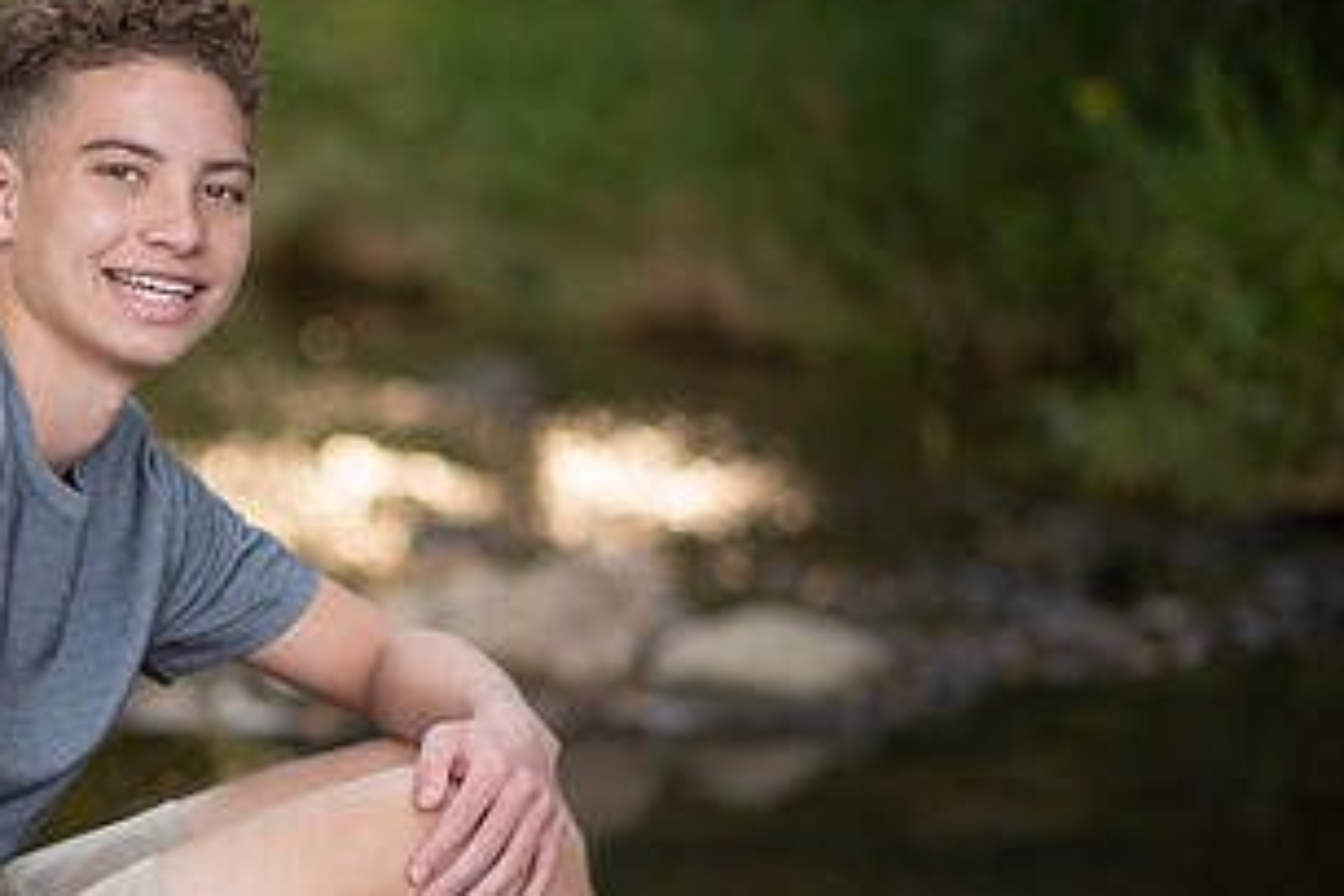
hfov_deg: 12.6
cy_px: 573
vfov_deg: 8.5
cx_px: 97
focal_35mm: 161
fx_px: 6010
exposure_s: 1/320
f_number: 1.8
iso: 125
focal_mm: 85
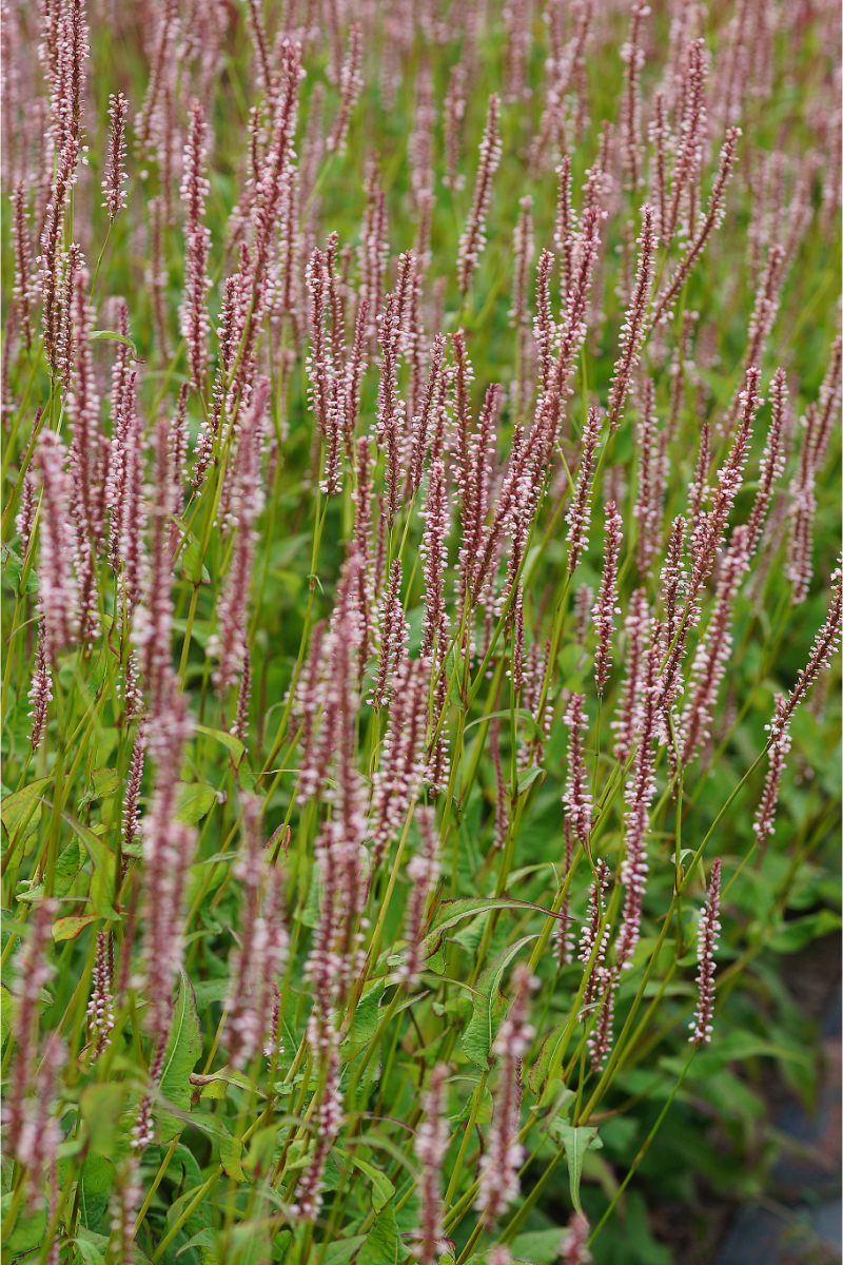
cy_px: 632
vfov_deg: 13.7
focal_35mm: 150
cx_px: 422
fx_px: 5268
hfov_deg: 9.1
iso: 100
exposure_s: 1/200
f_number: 4.5
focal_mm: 100
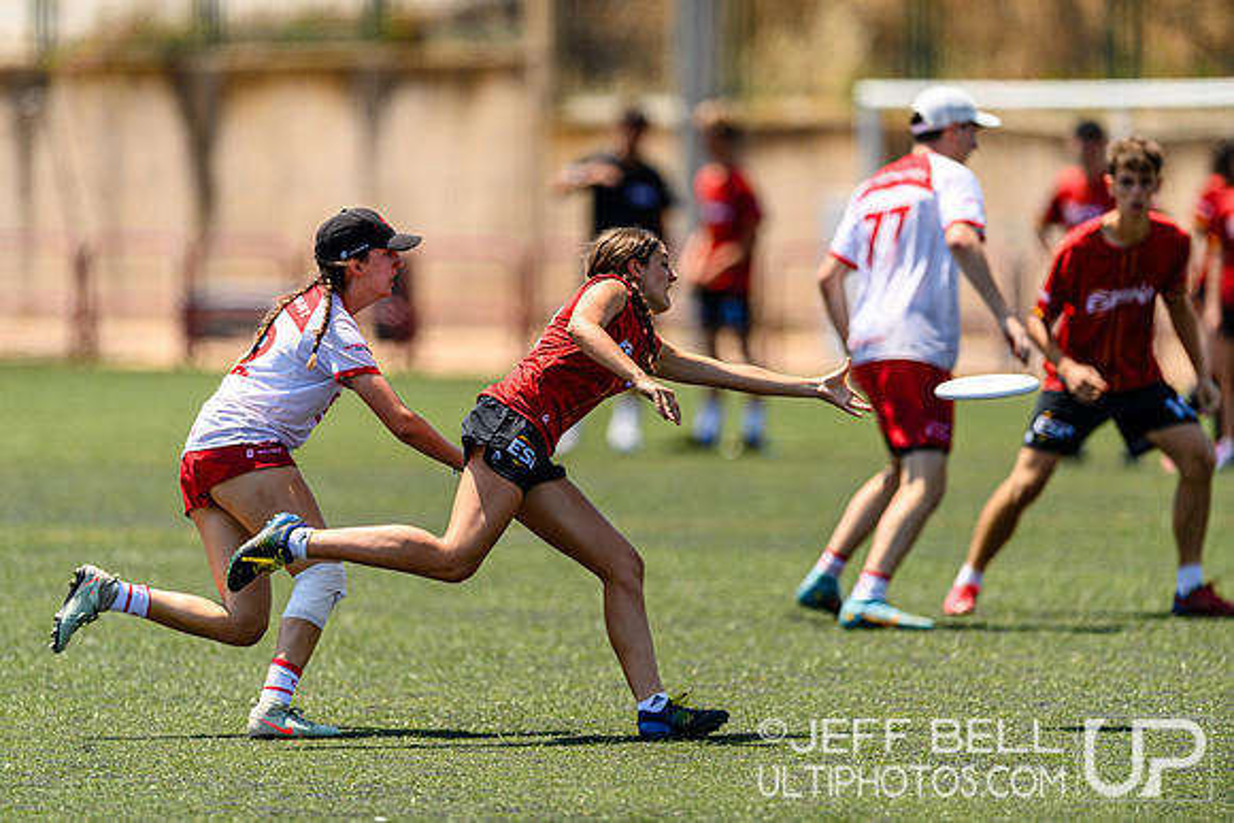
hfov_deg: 5.2
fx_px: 13714
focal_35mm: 400
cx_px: 617
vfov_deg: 3.4
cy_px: 412
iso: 100
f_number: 3.2
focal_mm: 400
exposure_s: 1/1250
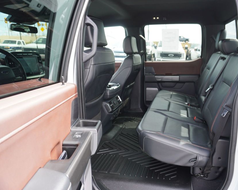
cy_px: 96
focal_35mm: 28
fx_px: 197
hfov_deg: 61.5
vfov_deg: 51.5
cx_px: 147
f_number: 4
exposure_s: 1/60
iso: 100
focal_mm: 16
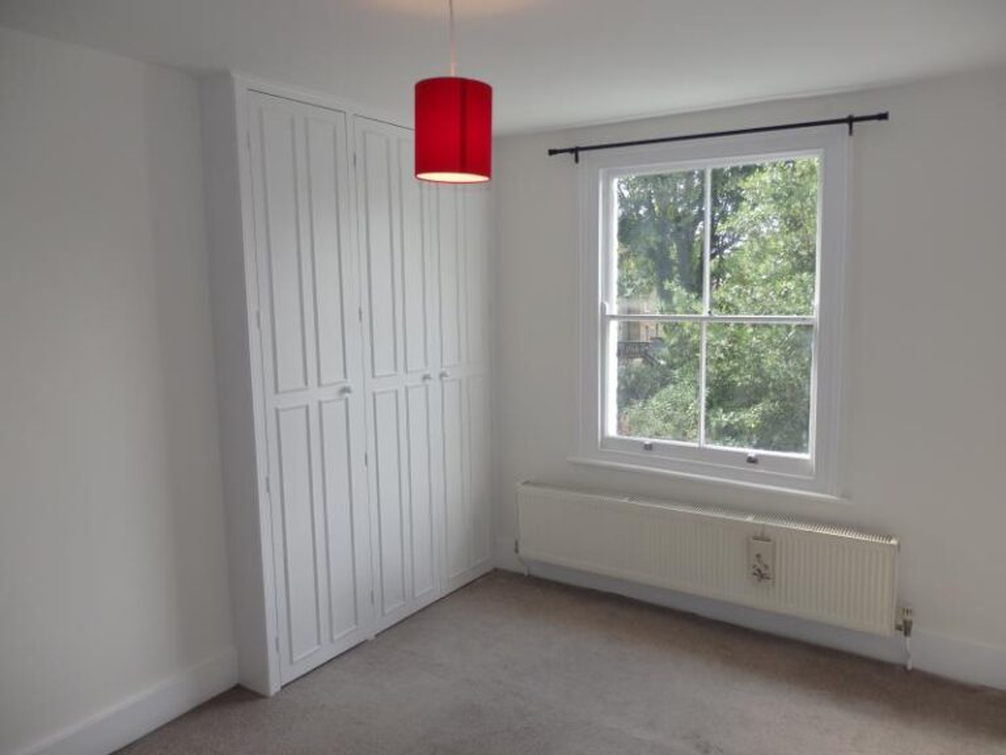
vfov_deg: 54.9
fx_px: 727
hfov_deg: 69.4
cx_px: 503
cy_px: 378
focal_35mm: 25
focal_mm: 4.5
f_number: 3
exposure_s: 1/100
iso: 100
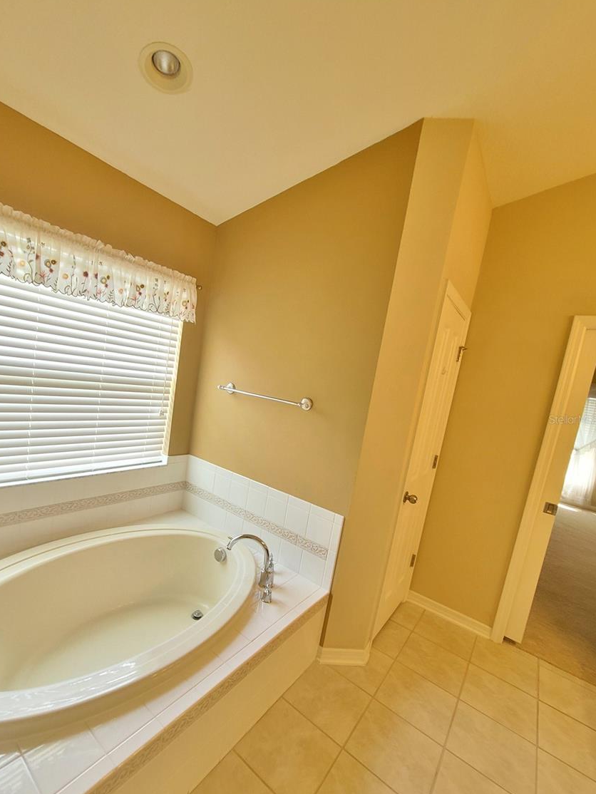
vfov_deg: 101.9
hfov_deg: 85.6
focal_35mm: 14
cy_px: 419
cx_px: 279
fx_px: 321
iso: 320
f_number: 2.2
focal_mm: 2.2
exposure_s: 1/60
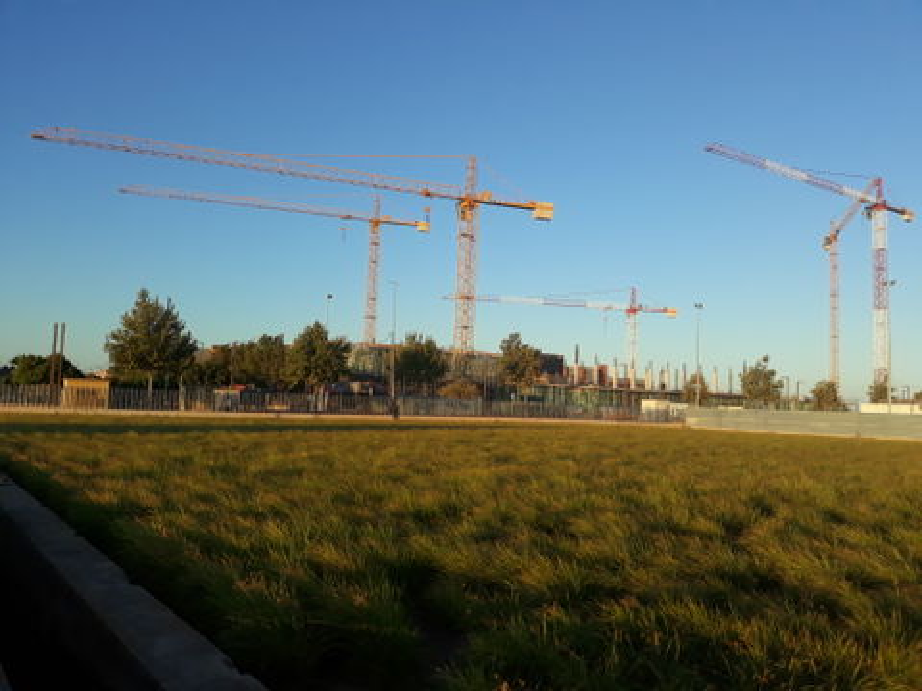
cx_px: 461
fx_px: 719
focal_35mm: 27
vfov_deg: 51.4
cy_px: 346
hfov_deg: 65.3
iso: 40
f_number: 1.7
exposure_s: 1/837
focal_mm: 3.71
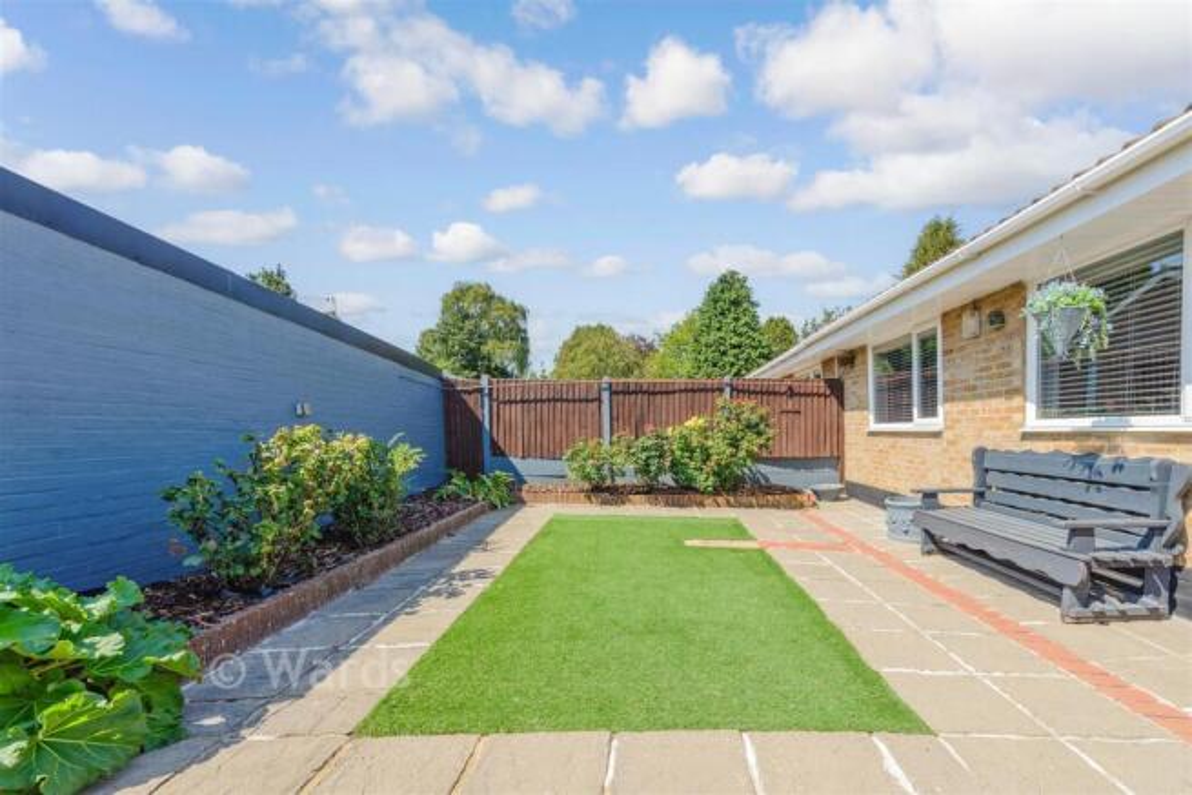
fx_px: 464
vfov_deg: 81.2
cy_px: 398
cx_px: 596
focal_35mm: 14
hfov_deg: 104.2
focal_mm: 14
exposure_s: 1/250
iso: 100
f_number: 8
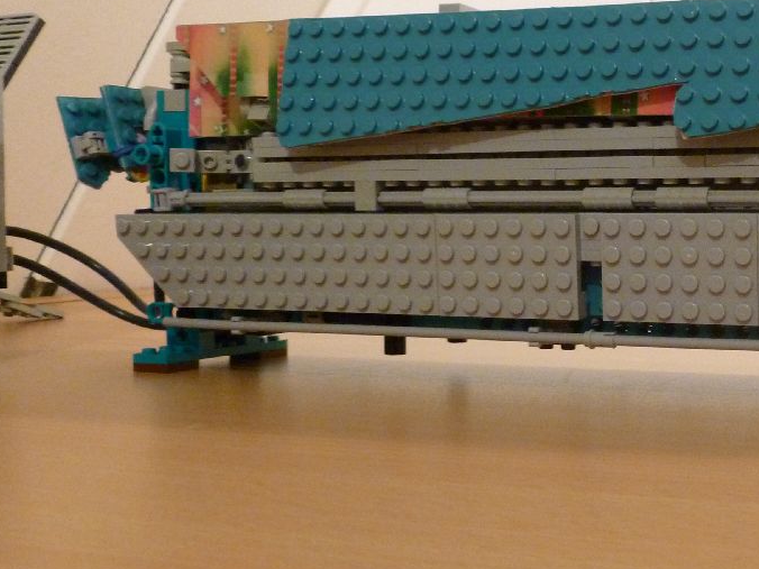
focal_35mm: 53
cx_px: 693
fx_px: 1162
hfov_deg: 34.1
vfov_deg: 27.5
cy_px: 287
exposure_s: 1/15
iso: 400
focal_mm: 5
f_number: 3.3
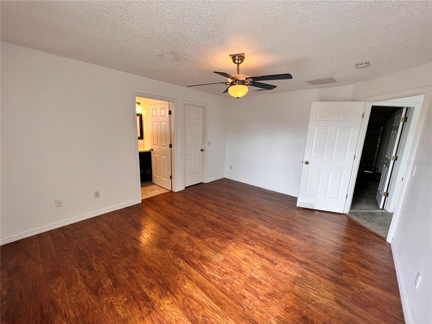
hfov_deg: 106.2
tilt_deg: -8.8
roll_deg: -2.1
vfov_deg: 89.9
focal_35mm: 13
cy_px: 162
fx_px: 162
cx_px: 216
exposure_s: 1/120
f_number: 1.8
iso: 80
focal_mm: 1.57
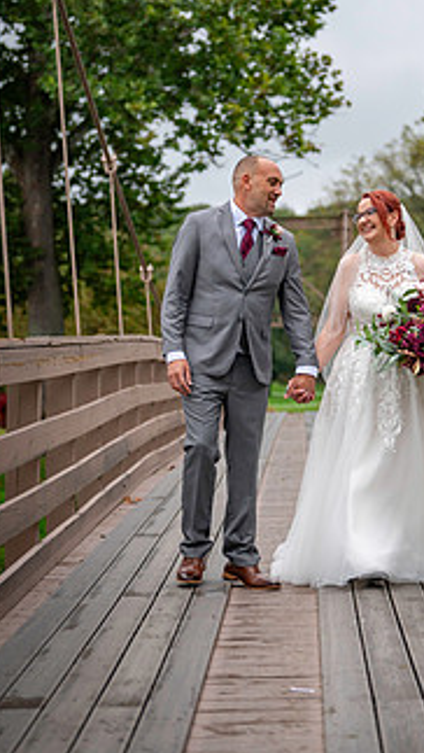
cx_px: 334
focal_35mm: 102
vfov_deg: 20.9
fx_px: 2036
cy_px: 256
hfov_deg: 11.8
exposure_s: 1/2000
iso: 640
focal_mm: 70
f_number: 2.8
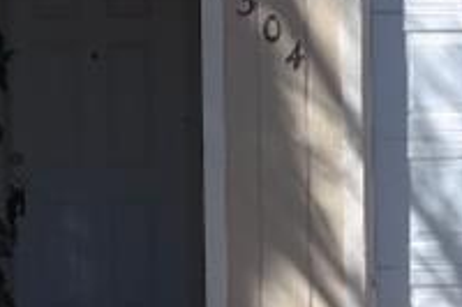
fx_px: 4142
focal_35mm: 323
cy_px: -7
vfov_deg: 4.2
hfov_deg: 6.4
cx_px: 157
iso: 100
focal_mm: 28
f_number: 5.6
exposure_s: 1/180
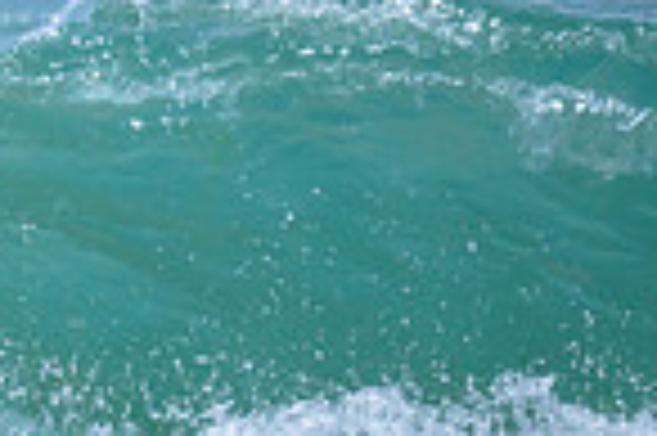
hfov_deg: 0.5
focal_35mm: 4383
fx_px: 79899
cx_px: -592
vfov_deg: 0.3
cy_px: -140
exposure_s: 1/3200
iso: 360
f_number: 6.3
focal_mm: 800
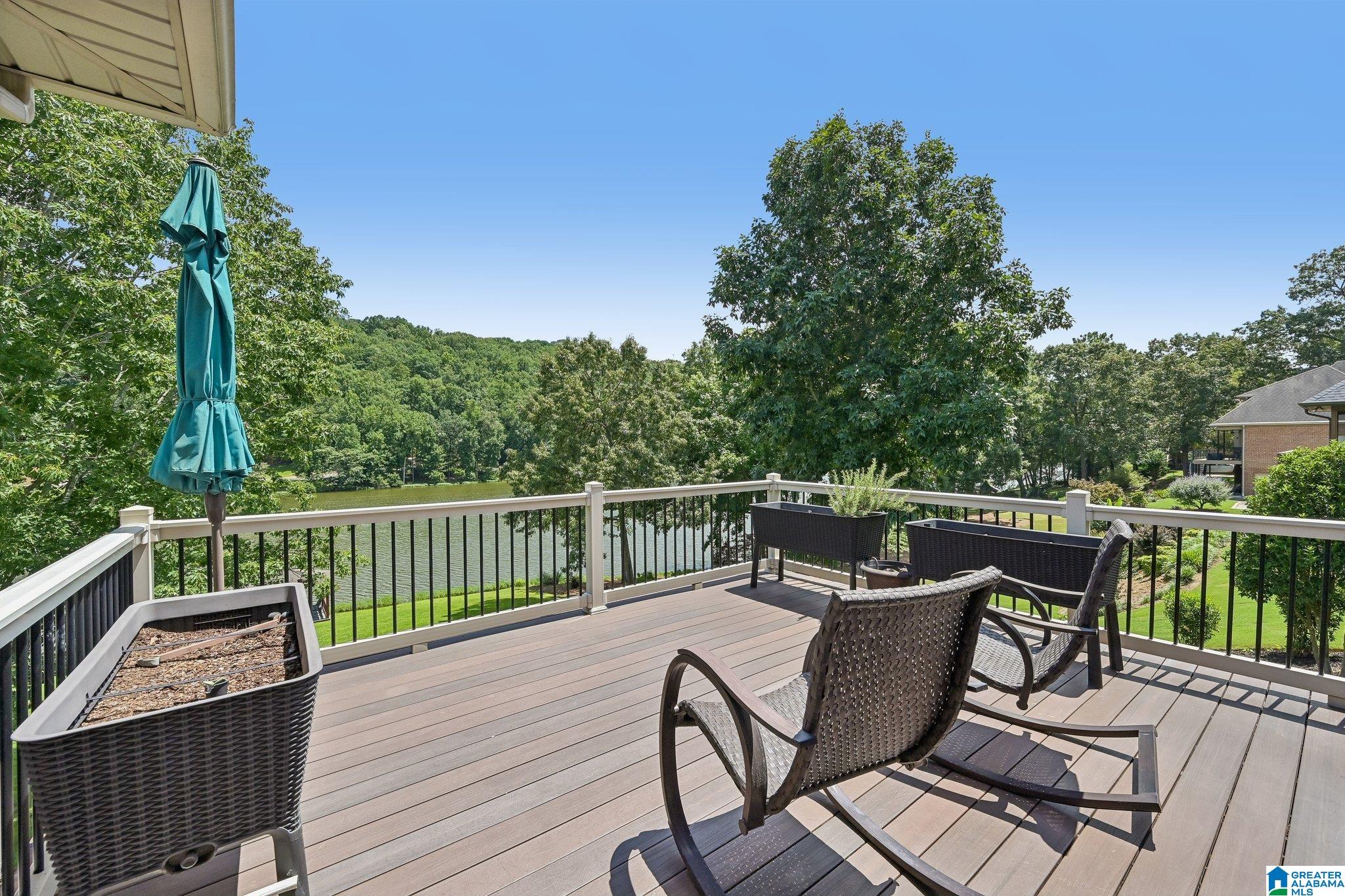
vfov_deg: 81.2
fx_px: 523
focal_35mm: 14
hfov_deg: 104.3
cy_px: 448
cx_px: 672
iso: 400
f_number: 8
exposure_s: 1/1000
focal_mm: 14
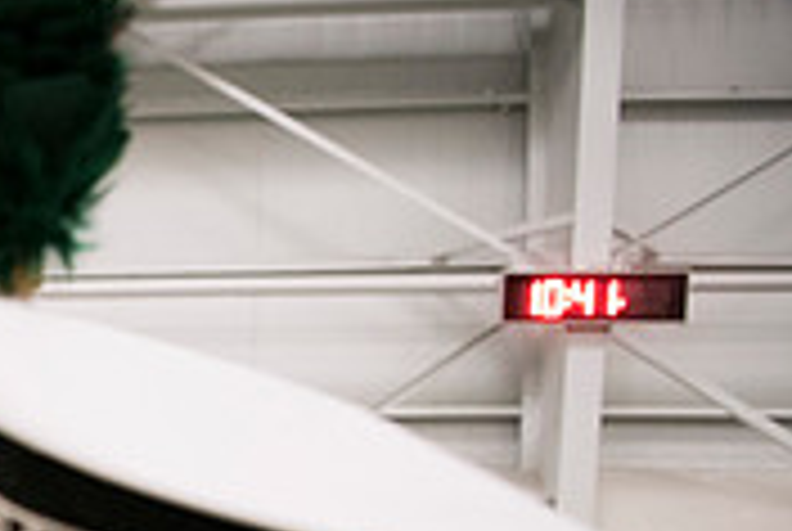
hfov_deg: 20.6
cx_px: -490
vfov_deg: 15.8
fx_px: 1741
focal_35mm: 79
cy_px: 812
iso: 3200
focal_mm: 24
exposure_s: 1/250
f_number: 3.2
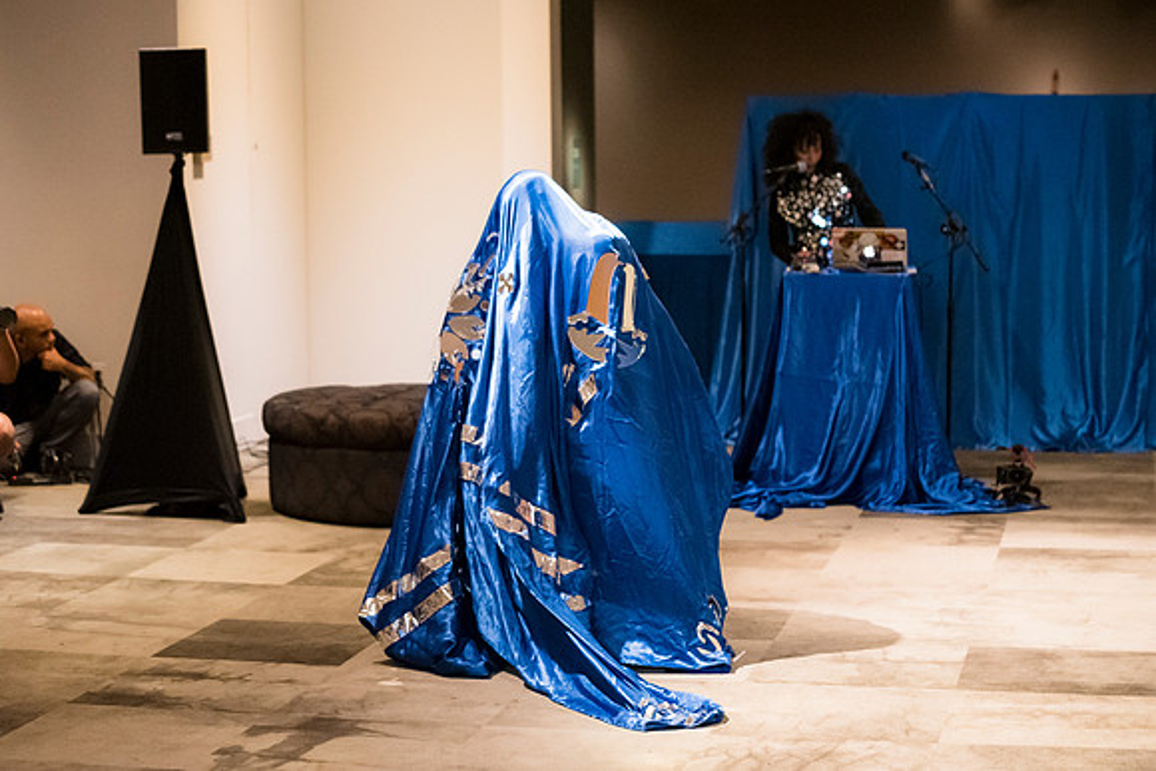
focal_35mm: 75
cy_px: 386
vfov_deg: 18.2
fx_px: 2409
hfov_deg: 27.0
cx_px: 578
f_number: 2.8
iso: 6400
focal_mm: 75
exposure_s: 1/125
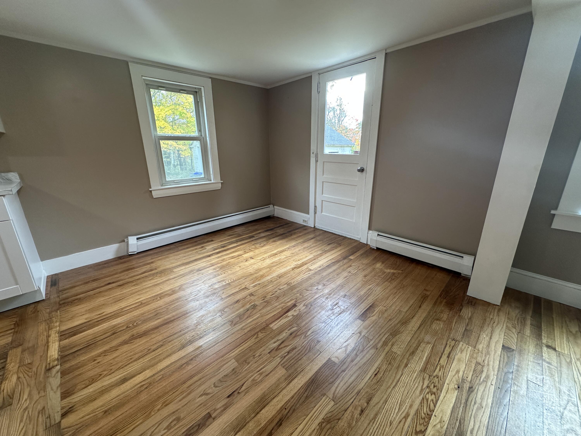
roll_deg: +0.1
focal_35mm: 14
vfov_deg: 85.7
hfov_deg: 102.1
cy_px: 218
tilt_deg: -16.6
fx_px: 235
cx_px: 290
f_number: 2.2
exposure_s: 1/120
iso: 160
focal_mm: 2.22
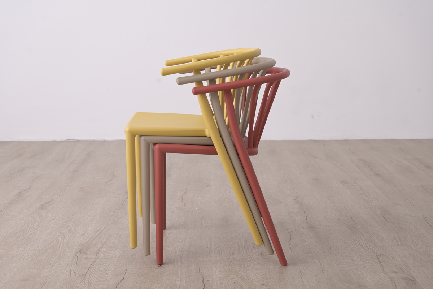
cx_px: 216
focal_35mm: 55
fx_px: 661
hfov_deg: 36.2
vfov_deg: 24.6
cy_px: 144
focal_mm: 55
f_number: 6.3
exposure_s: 1/100
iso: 160
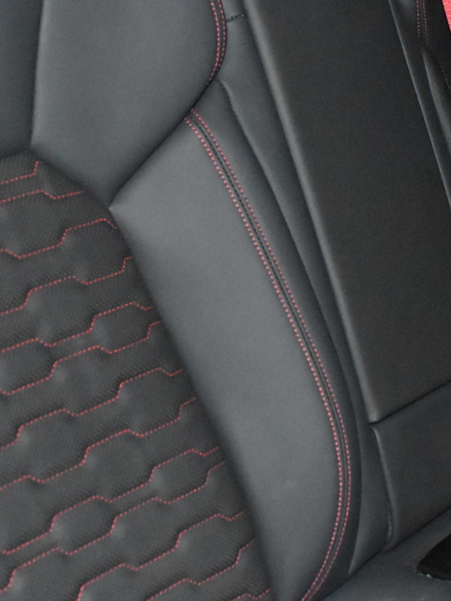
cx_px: 331
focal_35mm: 70
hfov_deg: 20.9
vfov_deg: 27.7
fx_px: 1215
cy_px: 355
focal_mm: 18
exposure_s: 1/60
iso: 6400
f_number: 5.6
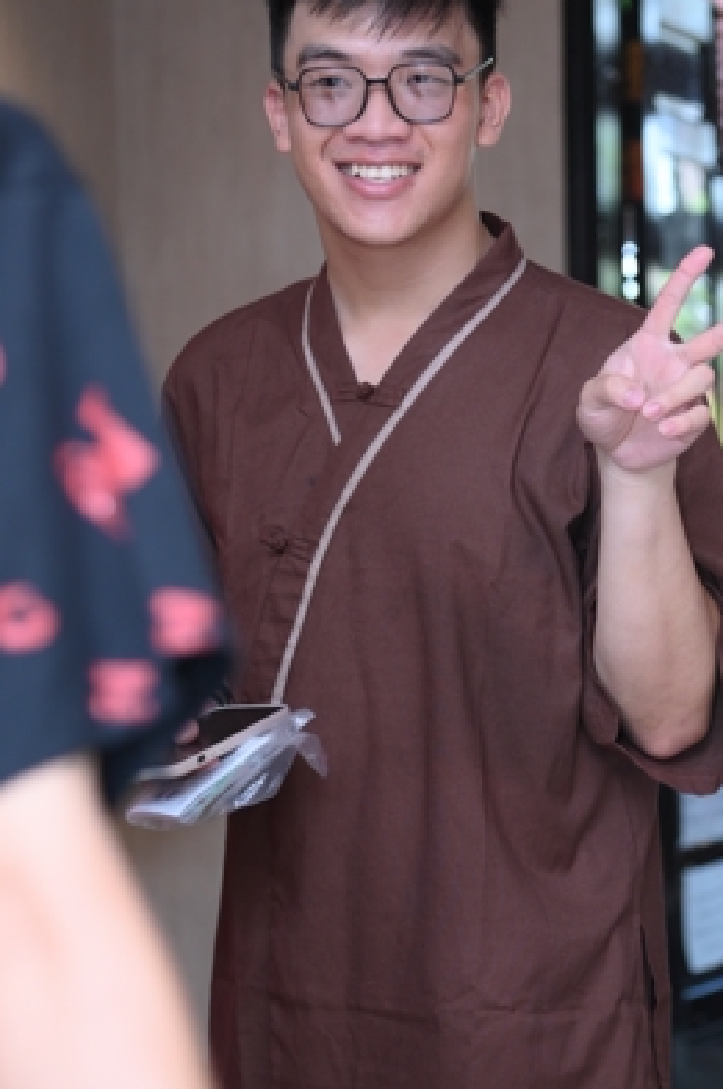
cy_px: 507
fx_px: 3745
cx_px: 576
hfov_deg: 11.0
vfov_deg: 16.5
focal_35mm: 124
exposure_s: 1/160
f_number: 4
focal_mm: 75
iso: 800
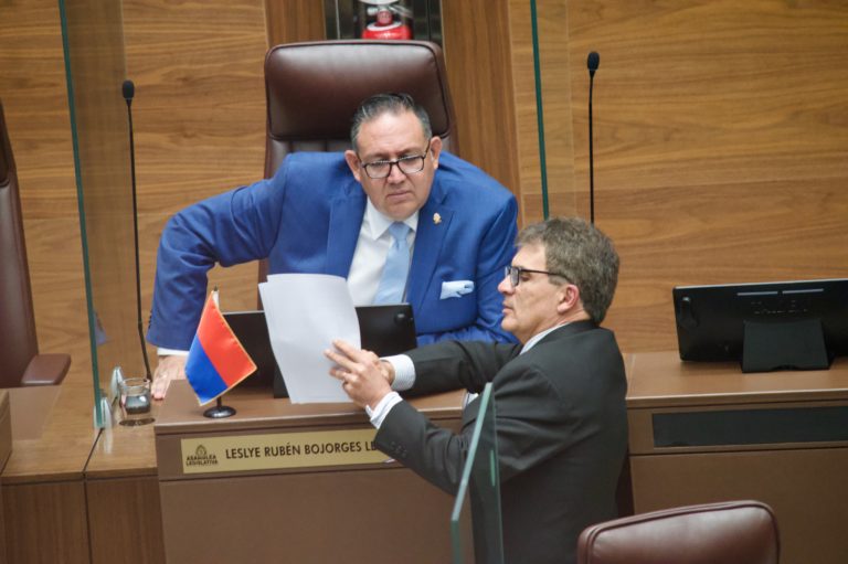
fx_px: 7415
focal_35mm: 315
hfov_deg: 6.5
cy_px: 282
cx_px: 424
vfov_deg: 4.4
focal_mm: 210
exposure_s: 1/50
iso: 3200
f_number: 5.3
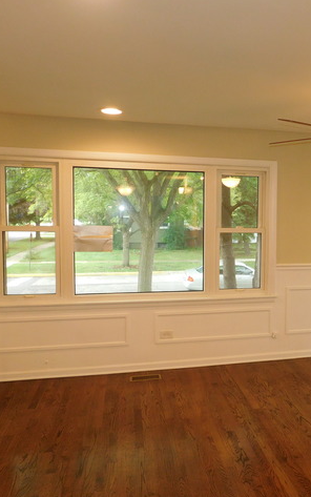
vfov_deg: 58.1
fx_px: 447
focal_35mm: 33
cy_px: 248
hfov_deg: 36.7
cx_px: 260
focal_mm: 4
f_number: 3
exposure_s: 1/30
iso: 220
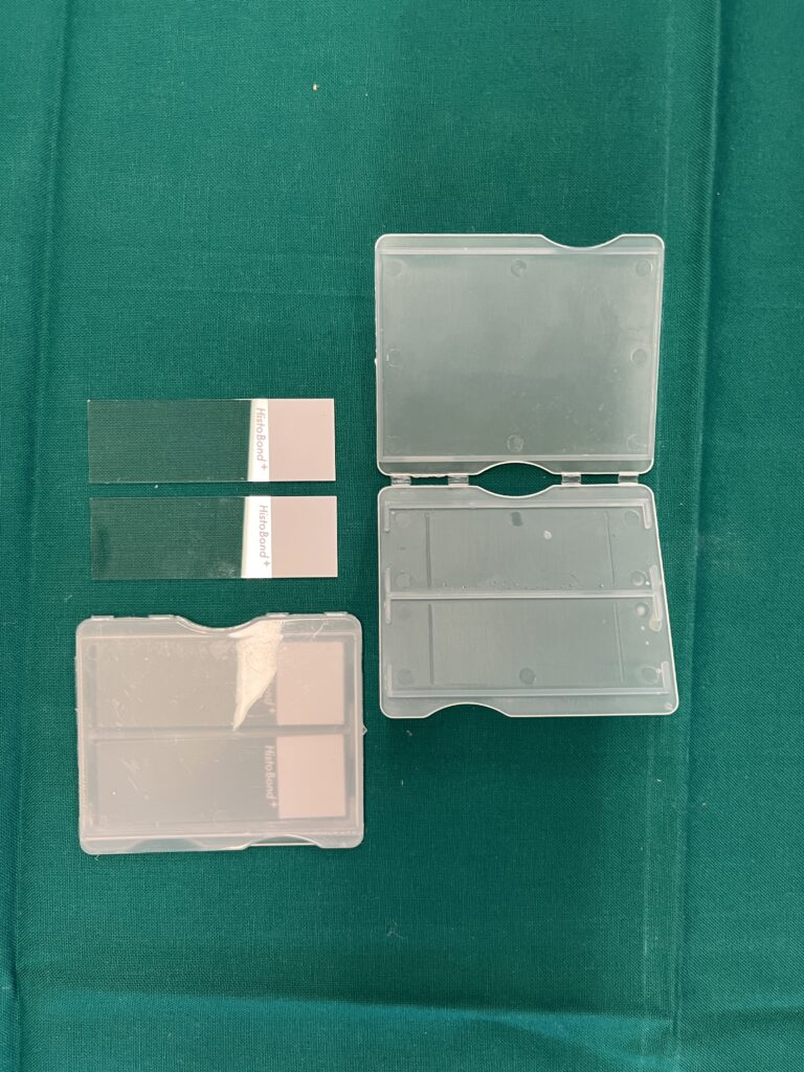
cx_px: 402
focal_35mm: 26
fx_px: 805
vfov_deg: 67.3
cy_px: 536
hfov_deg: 53.1
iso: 100
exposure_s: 1/50
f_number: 1.6
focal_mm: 5.1
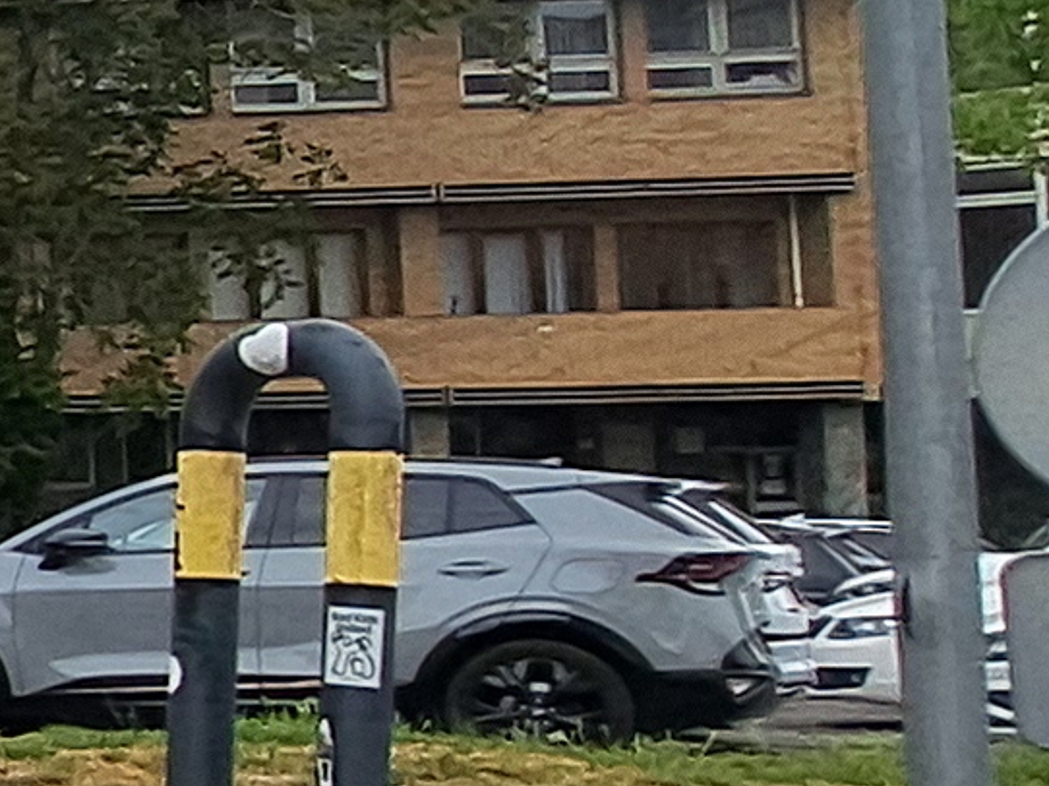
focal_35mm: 96
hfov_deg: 12.0
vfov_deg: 15.4
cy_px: 335
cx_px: -1961
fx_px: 2908
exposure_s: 1/1135
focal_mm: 1.74
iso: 50
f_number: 2.2
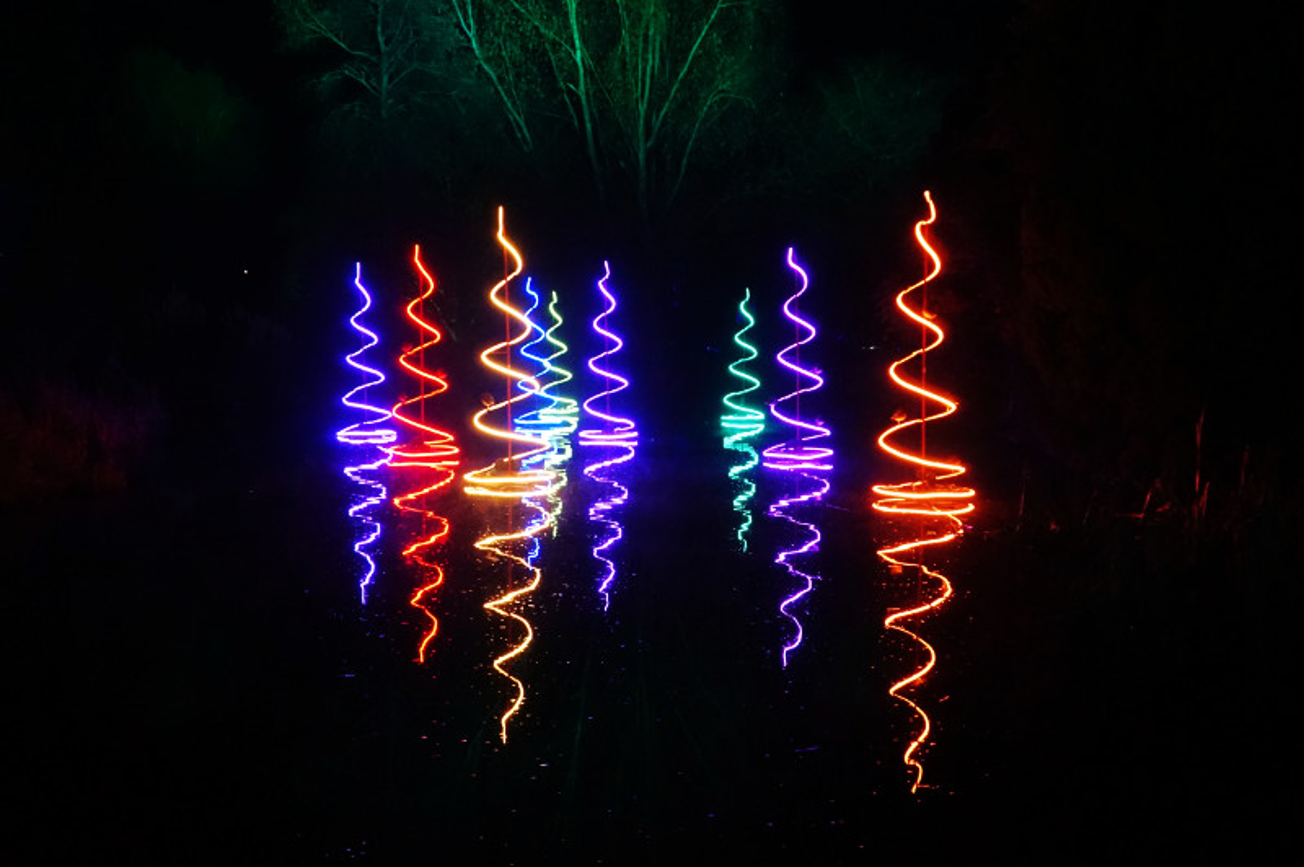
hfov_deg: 62.0
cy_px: 434
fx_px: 1086
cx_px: 652
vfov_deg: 43.5
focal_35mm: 30
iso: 3200
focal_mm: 20
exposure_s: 1/60
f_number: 4
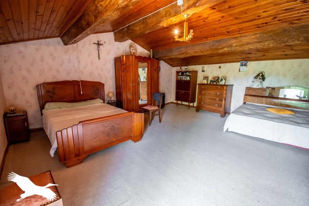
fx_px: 129
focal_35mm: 15
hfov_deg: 100.4
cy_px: 103
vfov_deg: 77.3
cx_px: 154
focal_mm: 10
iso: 2000
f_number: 5.6
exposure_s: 1/25
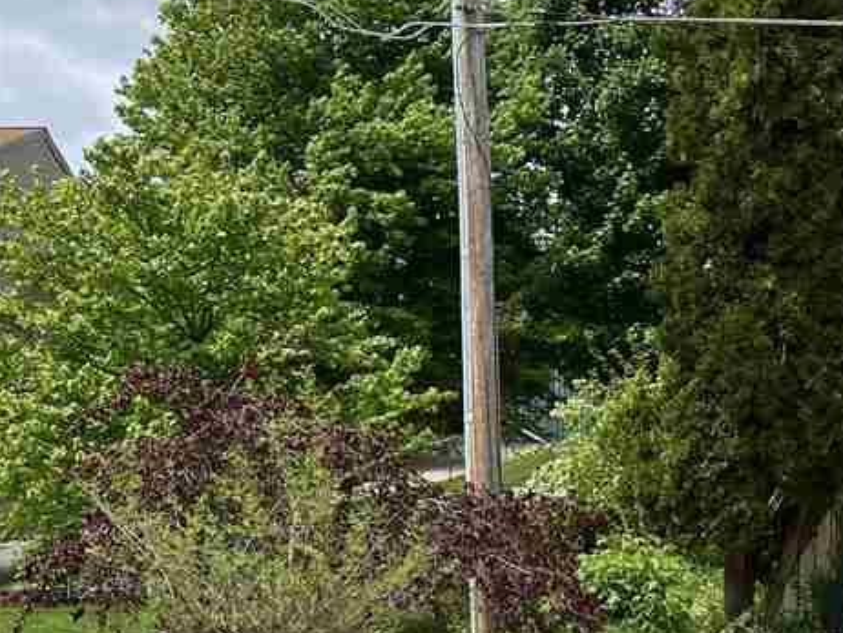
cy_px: 525
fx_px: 1754
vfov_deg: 20.2
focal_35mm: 72
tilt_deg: +4.9
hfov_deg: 23.2
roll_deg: -0.1
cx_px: 1162
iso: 50
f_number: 1.5
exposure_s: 1/3704
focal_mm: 5.7
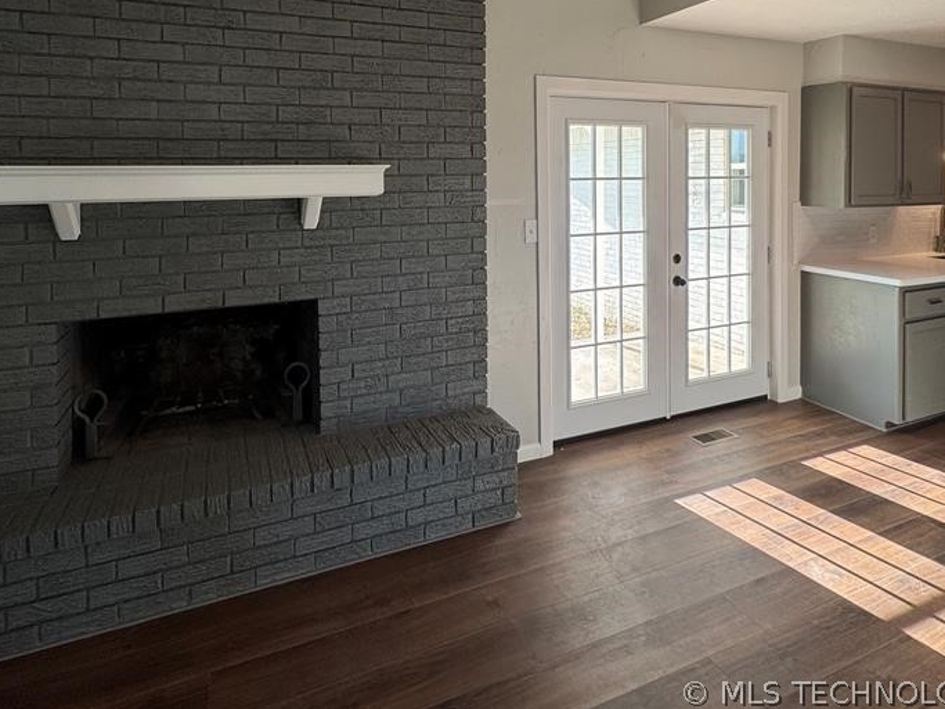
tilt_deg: -0.7
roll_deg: +0.3
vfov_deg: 60.3
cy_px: 184
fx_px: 573
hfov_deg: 78.9
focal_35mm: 21
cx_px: 447
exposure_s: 1/99
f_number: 2.2
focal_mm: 2.22
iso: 40
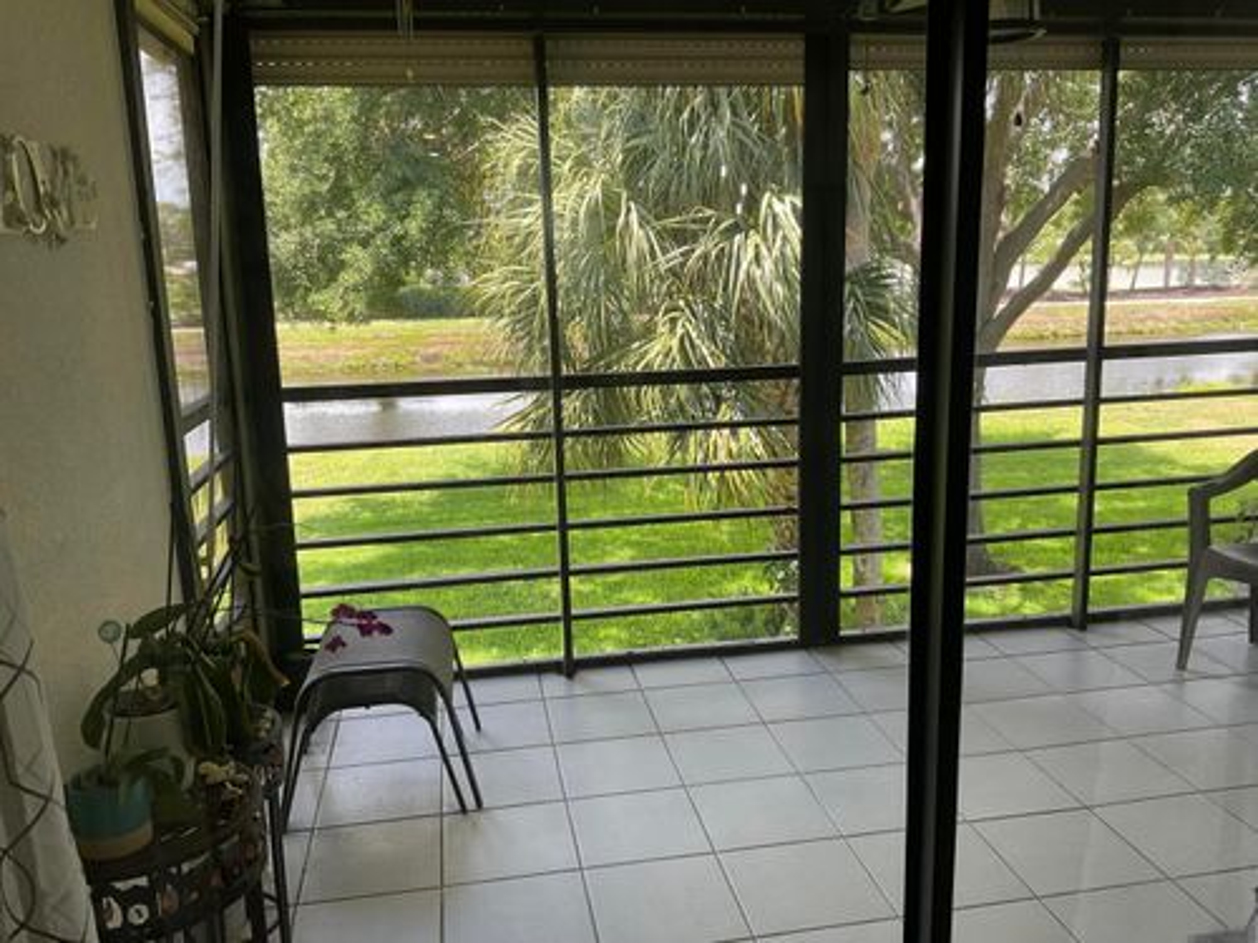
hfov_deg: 61.7
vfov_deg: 48.2
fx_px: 1054
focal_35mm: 29
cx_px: 629
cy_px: 472
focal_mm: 3
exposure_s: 1/122
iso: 25
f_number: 1.8
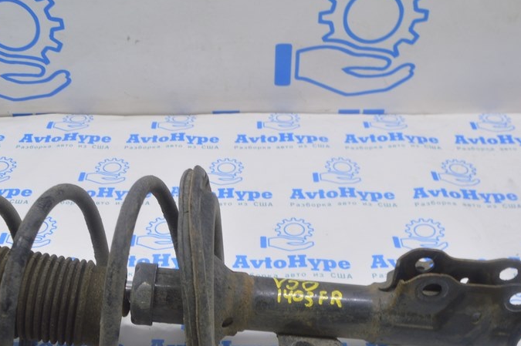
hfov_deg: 41.1
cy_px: 215
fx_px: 691
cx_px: 198
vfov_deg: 28.1
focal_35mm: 48
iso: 400
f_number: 5.6
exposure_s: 1/20
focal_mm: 21
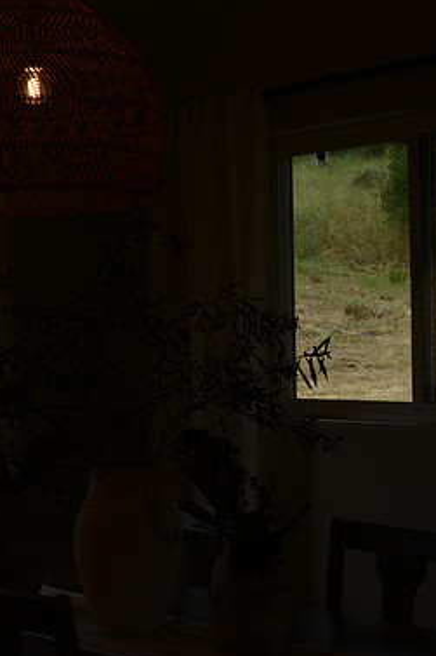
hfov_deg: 17.7
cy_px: 405
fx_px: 1400
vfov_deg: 26.3
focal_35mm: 77
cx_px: 183
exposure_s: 1/30
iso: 200
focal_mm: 50
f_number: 16
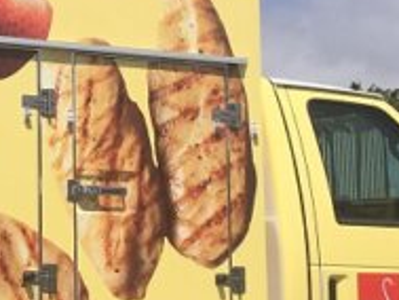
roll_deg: -0.1
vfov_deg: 12.6
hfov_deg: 15.8
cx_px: -120
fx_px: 1361
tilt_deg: +5.7
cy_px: 137
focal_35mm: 118
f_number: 2.2
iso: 25
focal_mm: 4.15
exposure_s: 1/3344
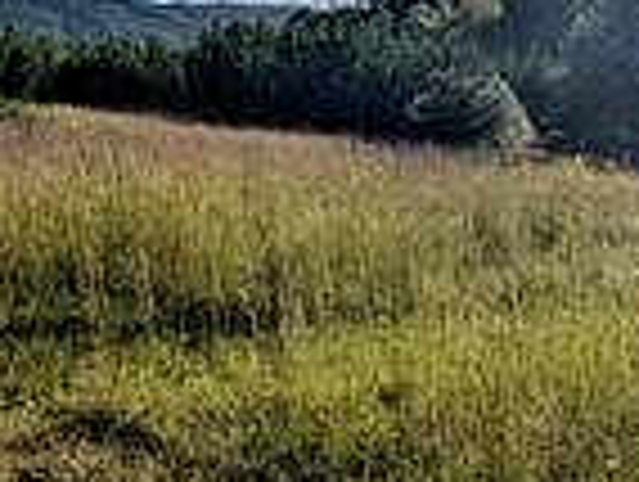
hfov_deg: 44.7
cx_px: 448
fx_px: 758
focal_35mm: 41
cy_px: 74
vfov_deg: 33.8
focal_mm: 2.35
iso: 41
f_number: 2.2
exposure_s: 1/4902
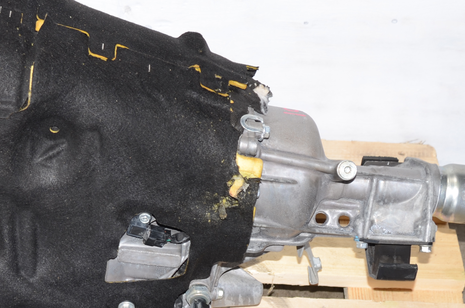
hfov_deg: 19.8
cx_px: 79
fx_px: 1317
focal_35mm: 102
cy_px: 258
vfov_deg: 13.3
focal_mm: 29
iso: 100
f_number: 4.5
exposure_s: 1/60
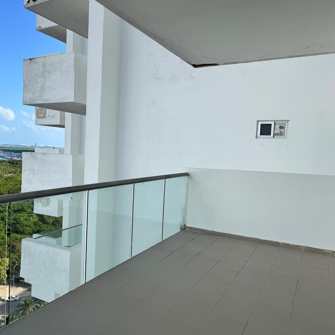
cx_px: 114
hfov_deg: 54.6
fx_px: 318
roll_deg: -2.6
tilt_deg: -4.2
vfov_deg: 55.6
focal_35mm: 29
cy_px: 171
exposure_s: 1/4310
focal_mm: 6.76
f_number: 1.78
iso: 80
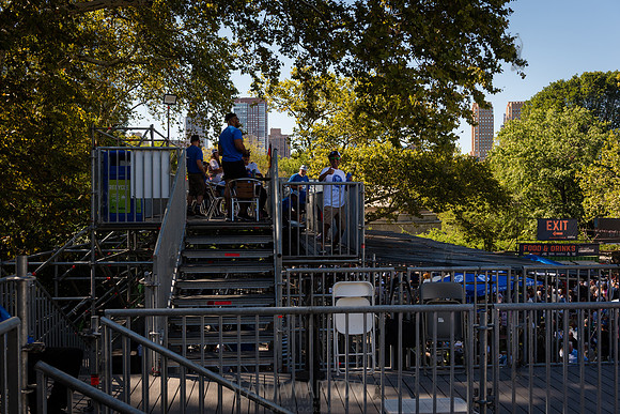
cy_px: 207
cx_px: 310
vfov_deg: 35.1
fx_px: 655
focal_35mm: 38
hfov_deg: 50.7
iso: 250
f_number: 5
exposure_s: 1/500
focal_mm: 38
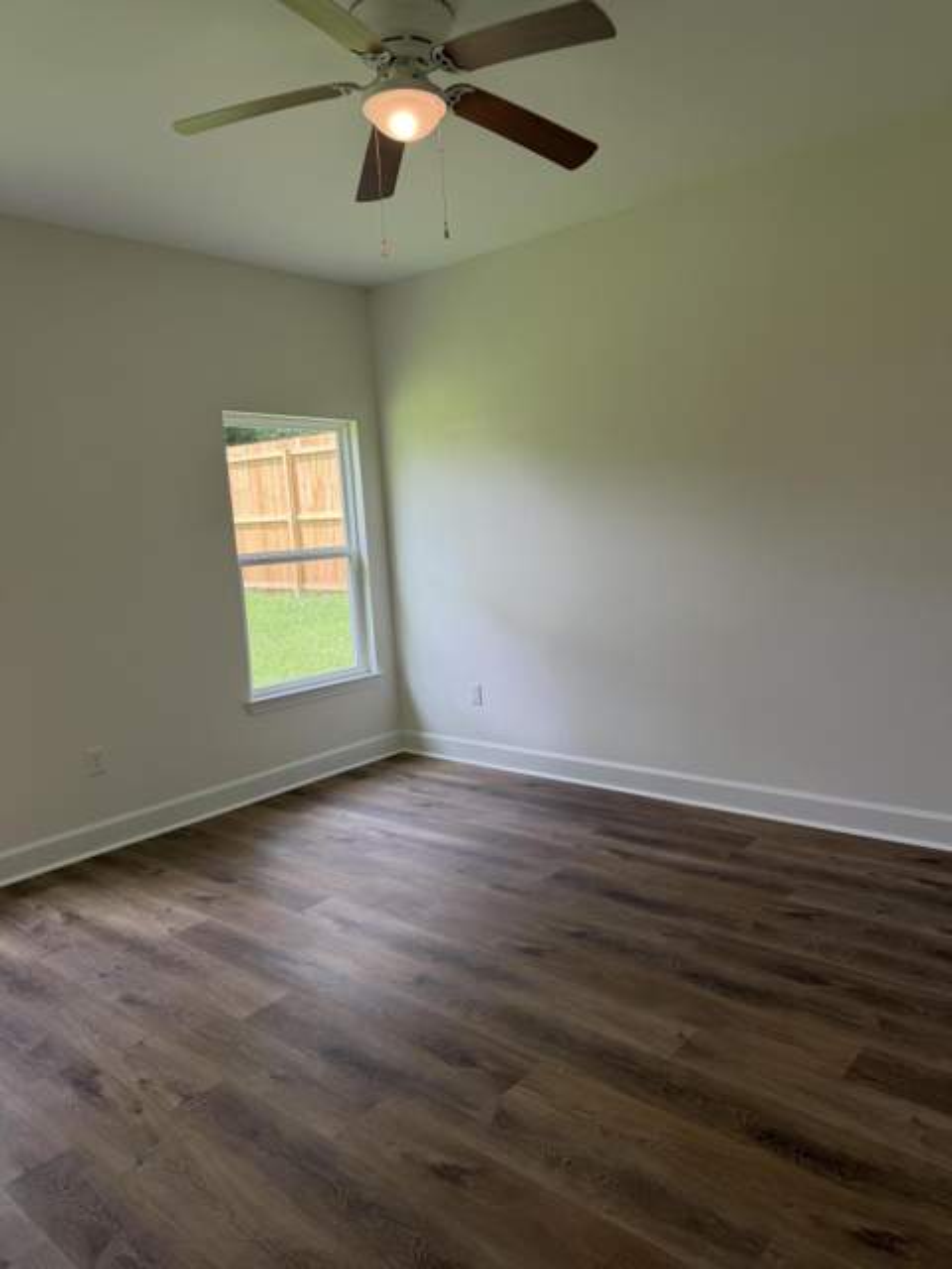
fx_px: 880
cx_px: 476
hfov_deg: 56.8
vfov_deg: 71.6
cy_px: 634
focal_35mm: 24
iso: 80
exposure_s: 1/239
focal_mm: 6.76
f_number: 1.78
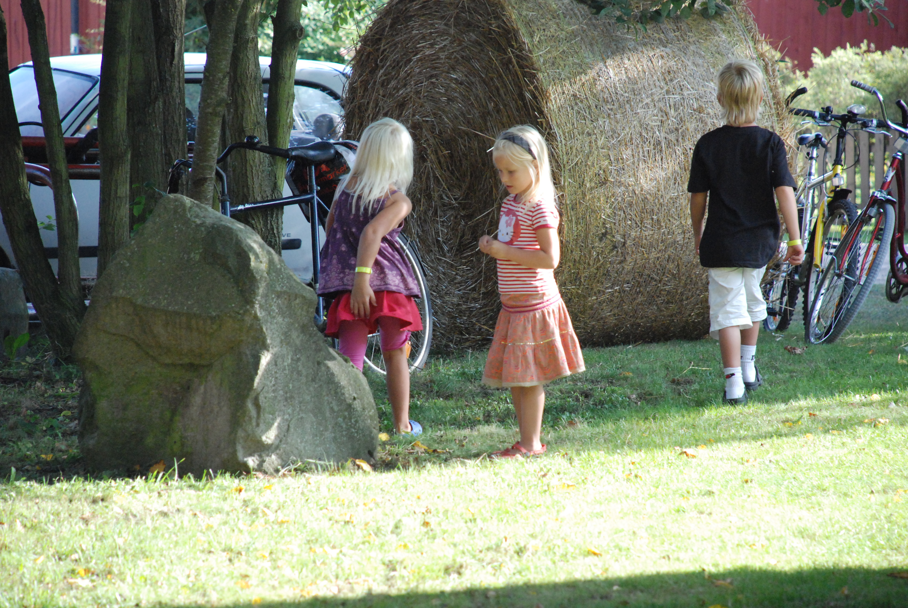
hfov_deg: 10.1
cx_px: 454
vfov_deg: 6.8
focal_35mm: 202
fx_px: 5114
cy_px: 304
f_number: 5.6
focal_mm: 135
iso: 1600
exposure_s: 1/400
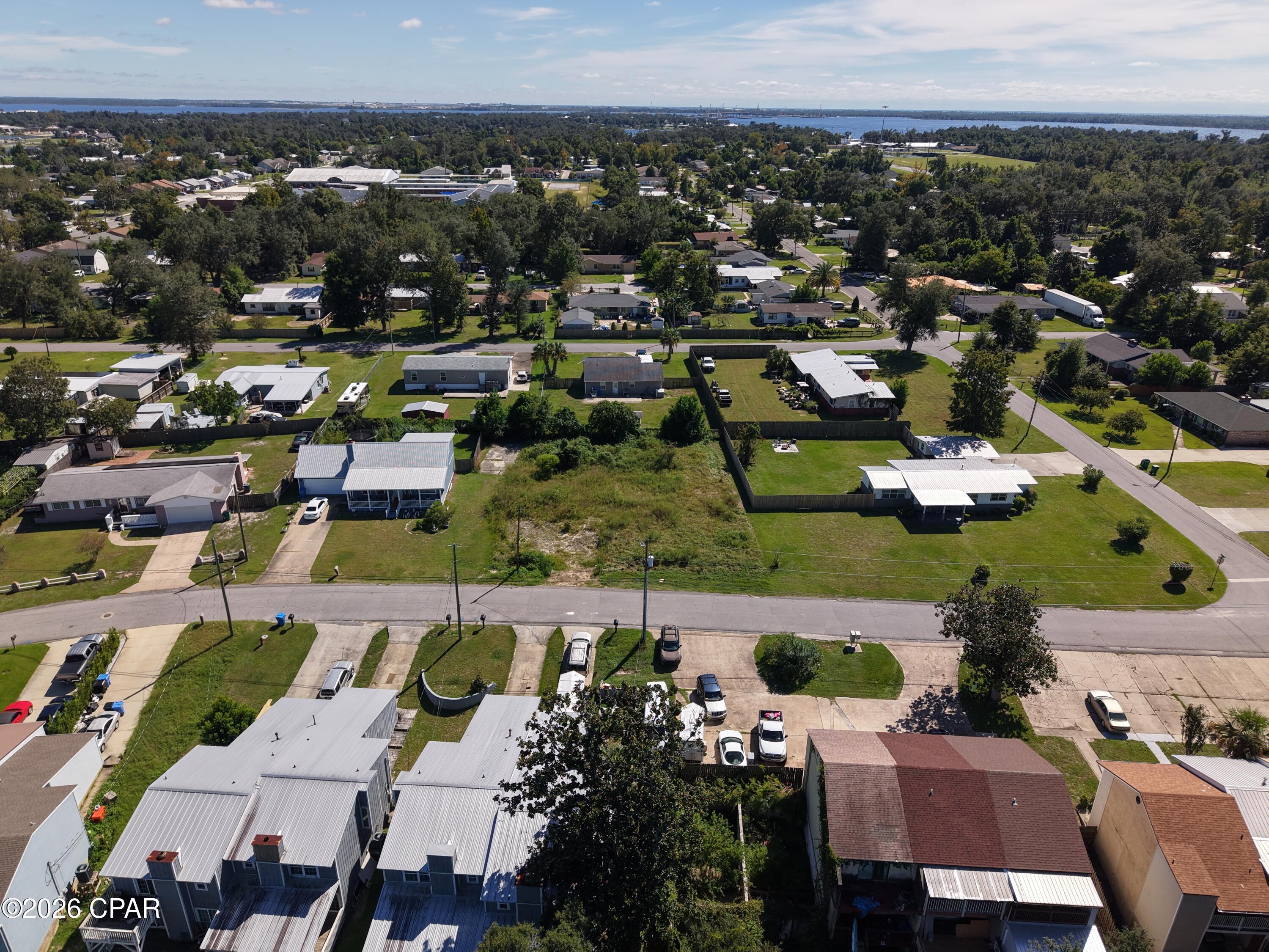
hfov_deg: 71.6
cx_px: 634
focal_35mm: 24
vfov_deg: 56.8
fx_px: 880
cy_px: 476
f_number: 1.8
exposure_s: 1/80
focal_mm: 8.67
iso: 100
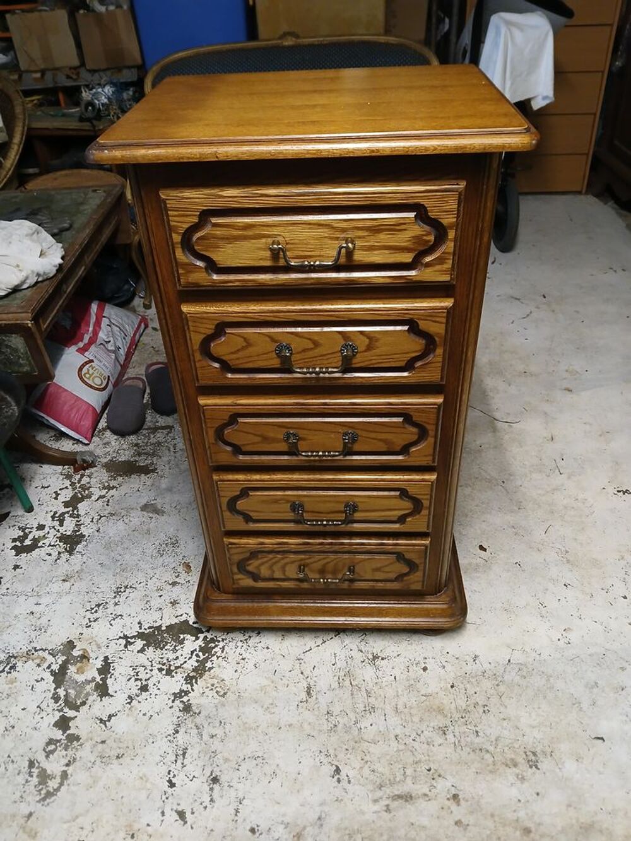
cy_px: 420
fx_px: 632
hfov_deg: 53.1
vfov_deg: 67.3
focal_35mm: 26
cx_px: 316
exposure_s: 1/25
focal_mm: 3.98
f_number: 1.8
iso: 400
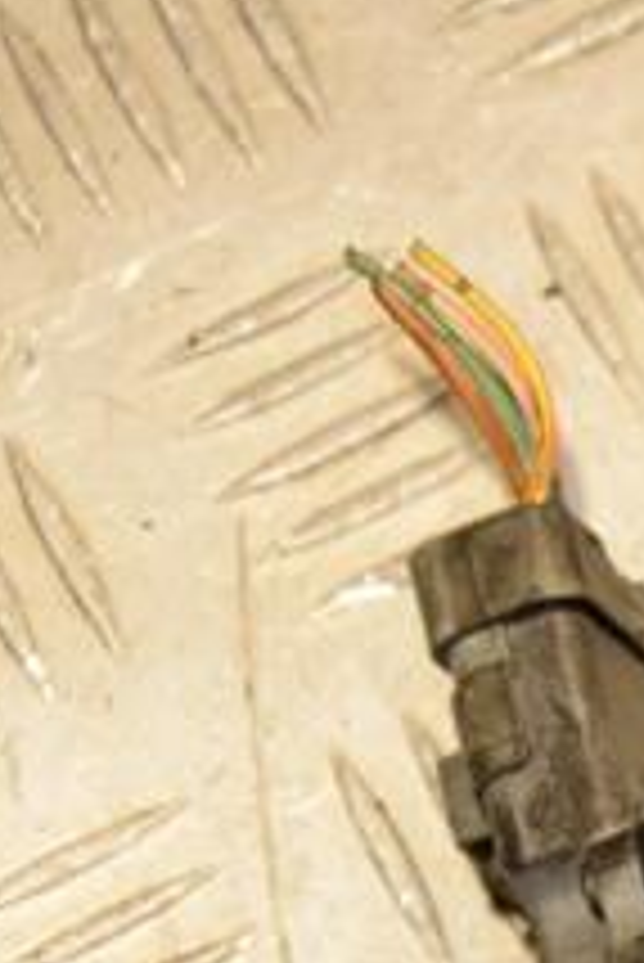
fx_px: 5625
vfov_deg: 9.7
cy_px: 864
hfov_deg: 6.4
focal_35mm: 210
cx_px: 1247
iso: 800
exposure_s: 1/200
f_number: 6.3
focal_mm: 50
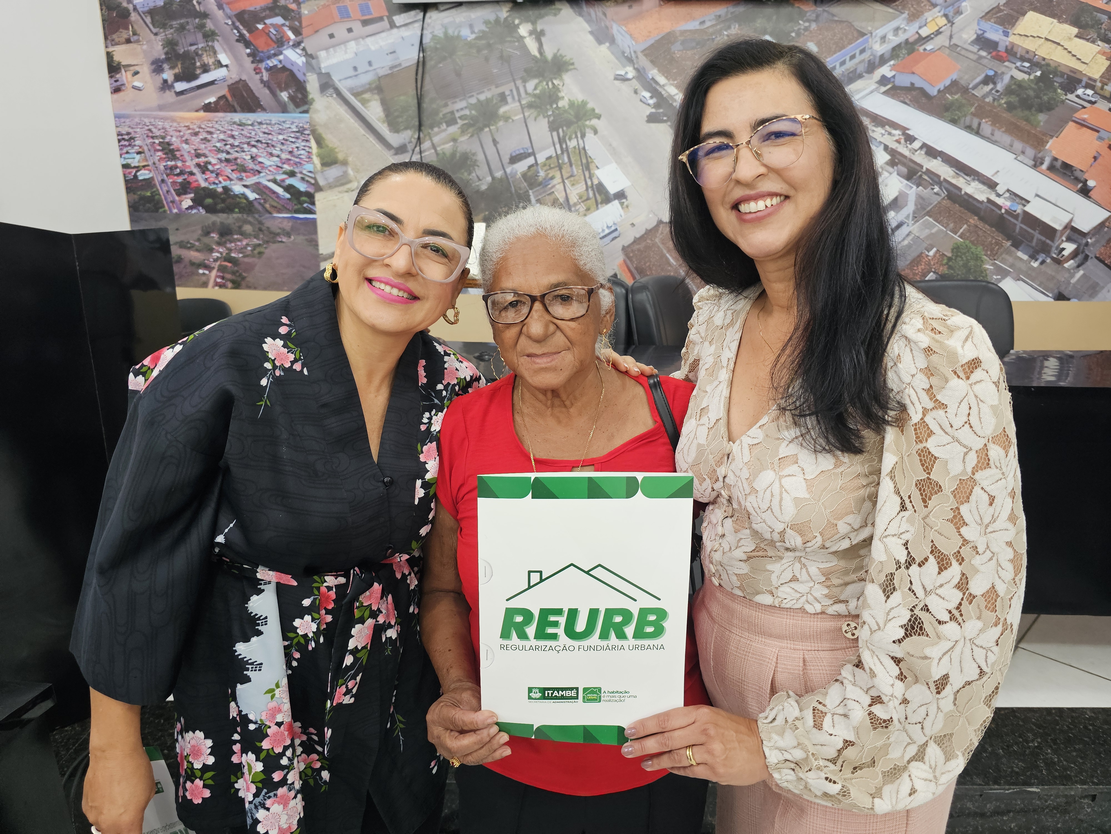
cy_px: 417
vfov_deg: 58.9
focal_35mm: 23
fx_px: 738
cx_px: 556
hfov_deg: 73.9
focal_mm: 6.3
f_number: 1.7
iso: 250
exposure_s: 1/120
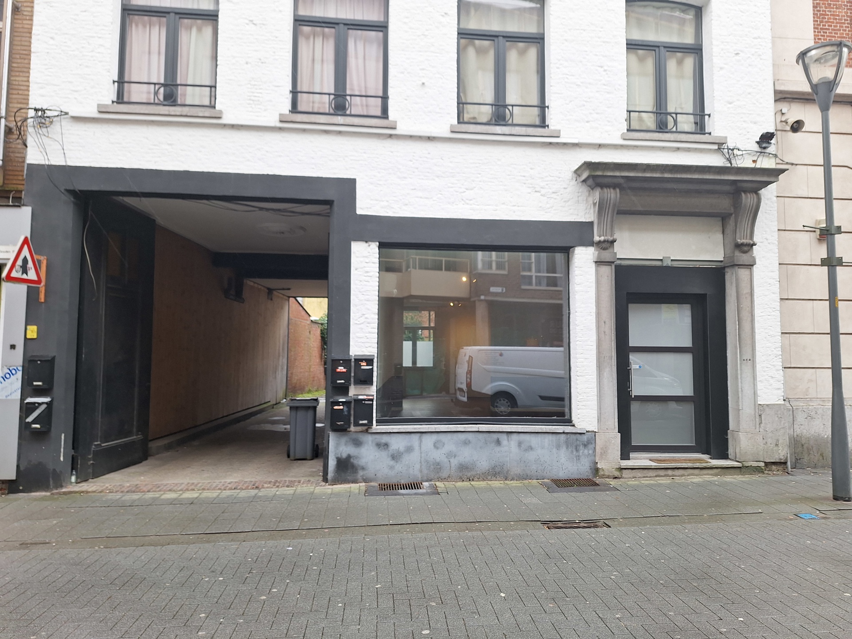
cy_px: 320
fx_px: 566
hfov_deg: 73.9
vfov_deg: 58.9
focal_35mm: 23
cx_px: 426
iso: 50
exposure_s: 1/100
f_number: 1.8
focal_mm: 5.54
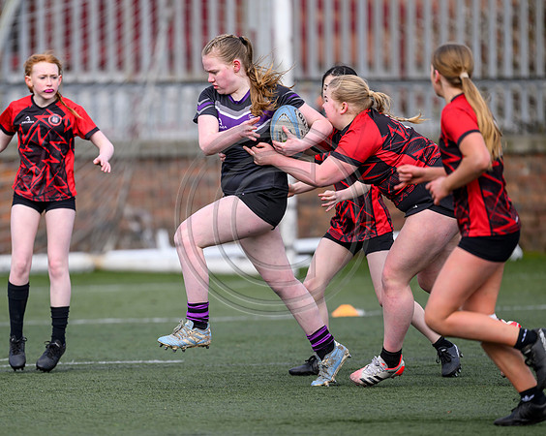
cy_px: 232
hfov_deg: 4.0
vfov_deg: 3.2
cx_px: 198
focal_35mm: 479
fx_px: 7725
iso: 500
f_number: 3.2
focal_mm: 400
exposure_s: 1/3200
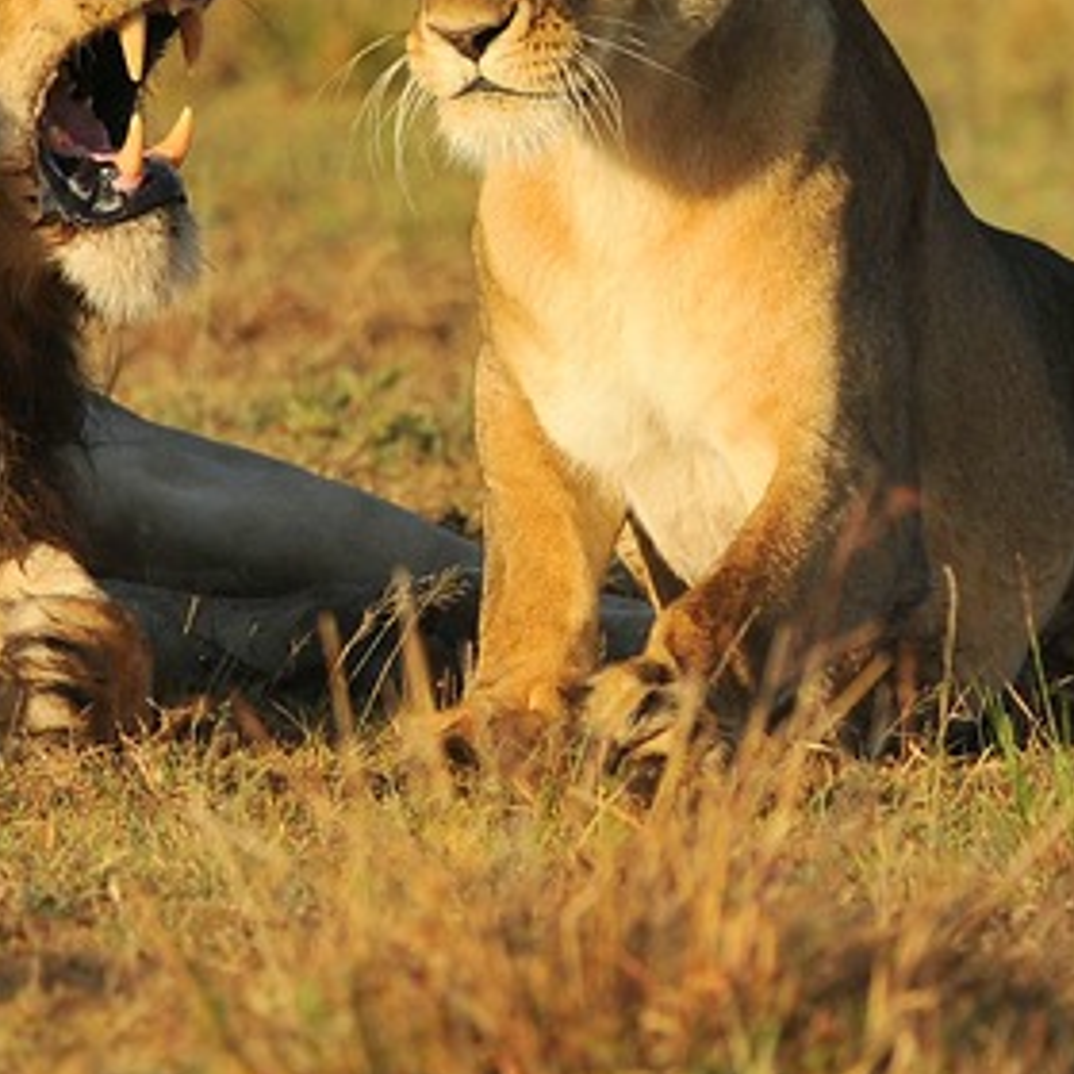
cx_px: 104
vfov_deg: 1.1
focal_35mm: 1555
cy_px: 445
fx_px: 54584
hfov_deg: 1.1
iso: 200
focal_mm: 500
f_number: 5
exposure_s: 1/1000
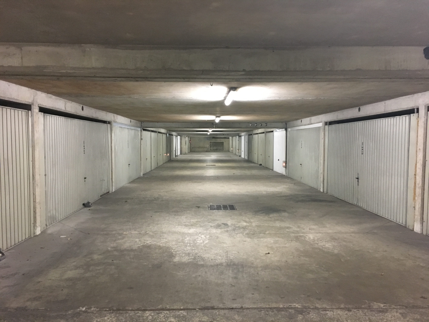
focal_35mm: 29
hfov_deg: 61.7
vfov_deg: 48.2
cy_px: 161
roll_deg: -0.2
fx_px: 359
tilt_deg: -4.9
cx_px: 214
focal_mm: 4.15
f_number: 2.2
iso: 200
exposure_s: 1/17
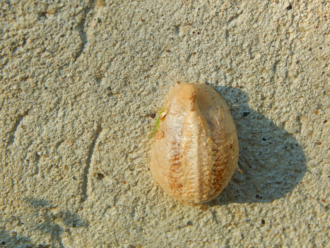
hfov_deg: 12.3
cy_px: 124
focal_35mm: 160
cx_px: 165
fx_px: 1526
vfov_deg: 9.3
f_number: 5.1
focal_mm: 28.7
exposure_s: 1/125
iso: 125
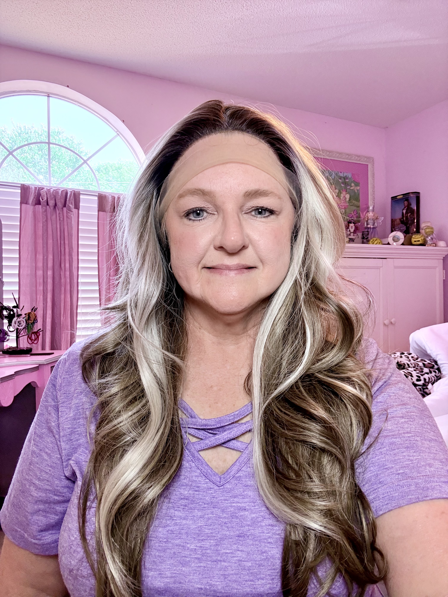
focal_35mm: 23
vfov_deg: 73.9
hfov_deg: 58.9
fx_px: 397
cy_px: 298
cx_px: 224
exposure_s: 1/60
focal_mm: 2.69
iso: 125
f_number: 1.9
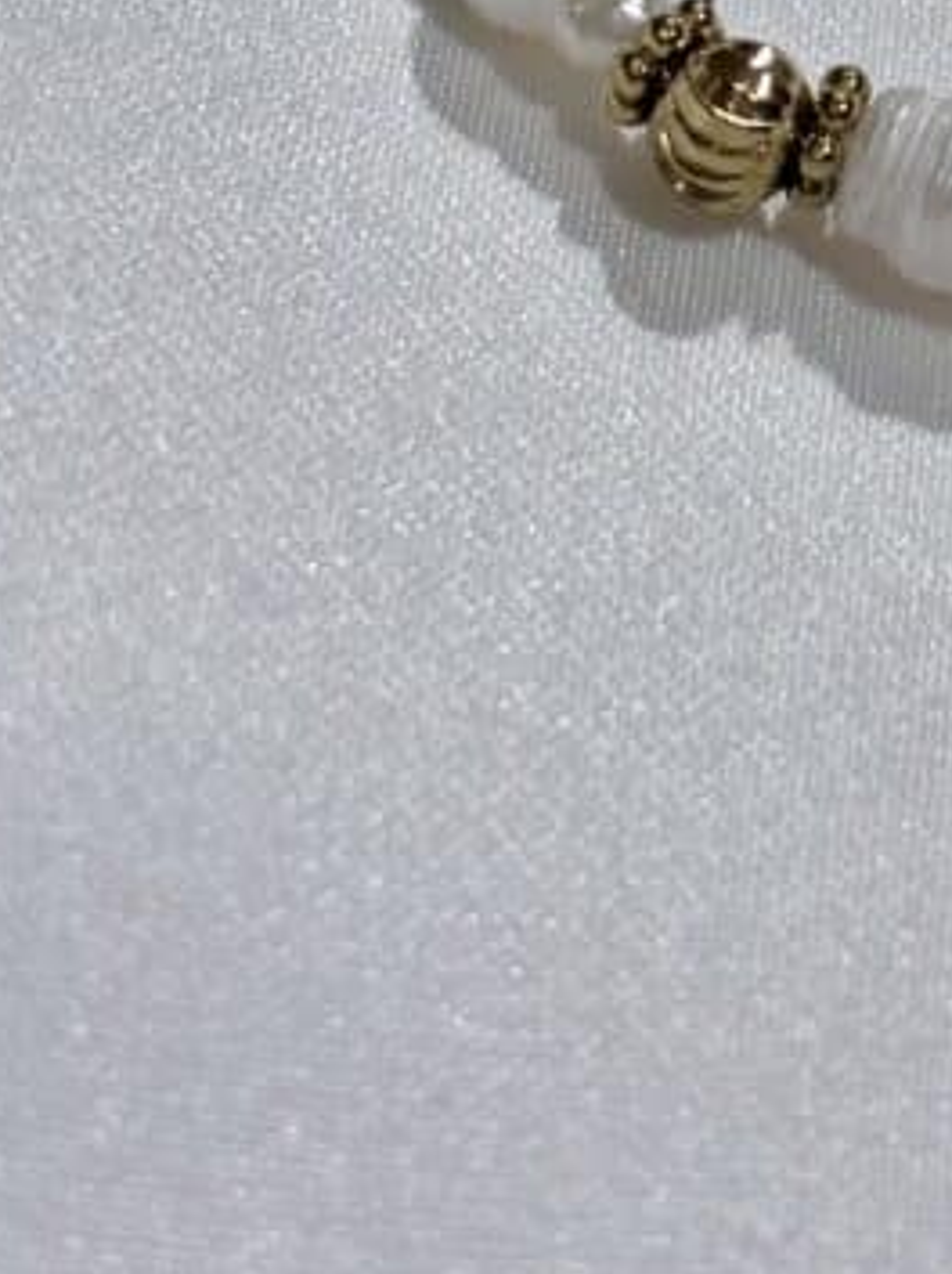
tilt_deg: -47.6
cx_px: 988
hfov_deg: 9.7
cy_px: -242
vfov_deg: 12.8
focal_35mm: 151
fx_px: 5547
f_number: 1.6
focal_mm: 5.96
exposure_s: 1/263
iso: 32
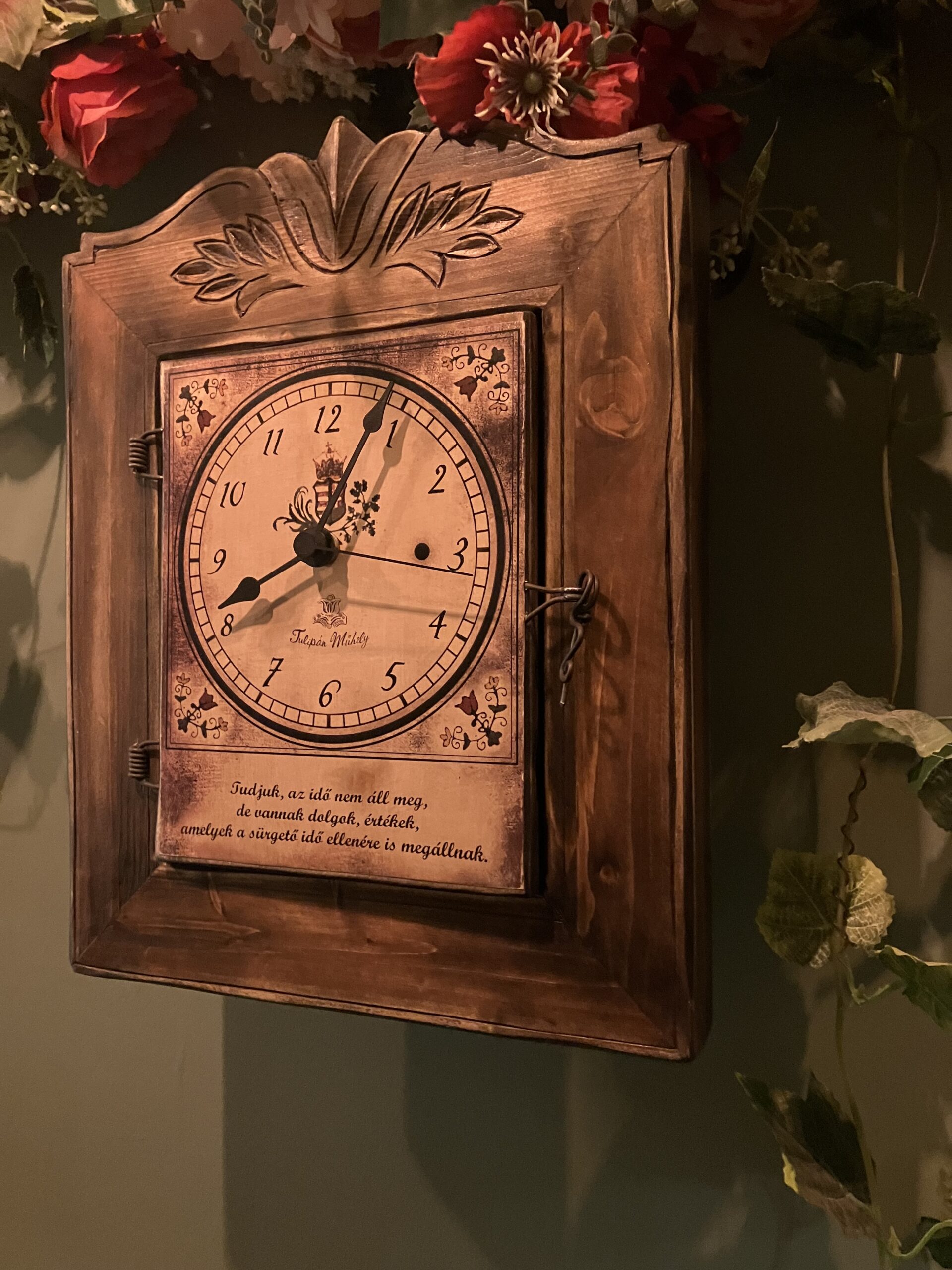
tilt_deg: +1.6
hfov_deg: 49.7
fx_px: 1027
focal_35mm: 28
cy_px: 635
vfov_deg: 63.4
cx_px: 476
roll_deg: -0.4
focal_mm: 3.99
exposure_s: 1/25
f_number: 1.8
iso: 400
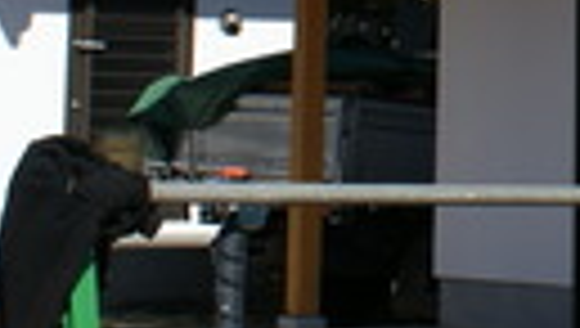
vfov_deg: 7.5
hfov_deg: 12.8
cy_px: -247
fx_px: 2433
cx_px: 890
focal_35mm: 158
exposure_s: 1/250
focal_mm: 26
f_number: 9
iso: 100
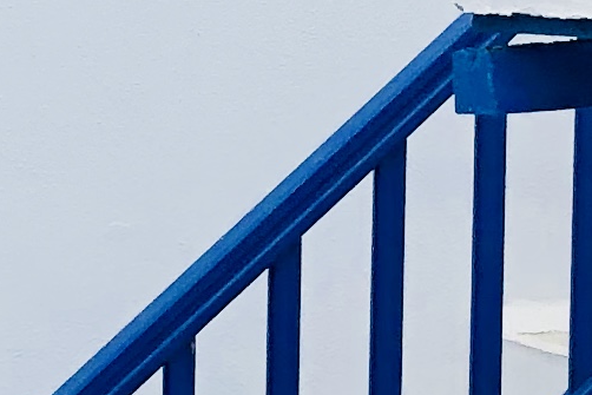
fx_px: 7139
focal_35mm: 434
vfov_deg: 3.2
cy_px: -179
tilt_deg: -0.7
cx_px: 1587
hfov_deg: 4.6
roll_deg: -0.2
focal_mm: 6
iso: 16
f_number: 2.4
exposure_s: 1/564
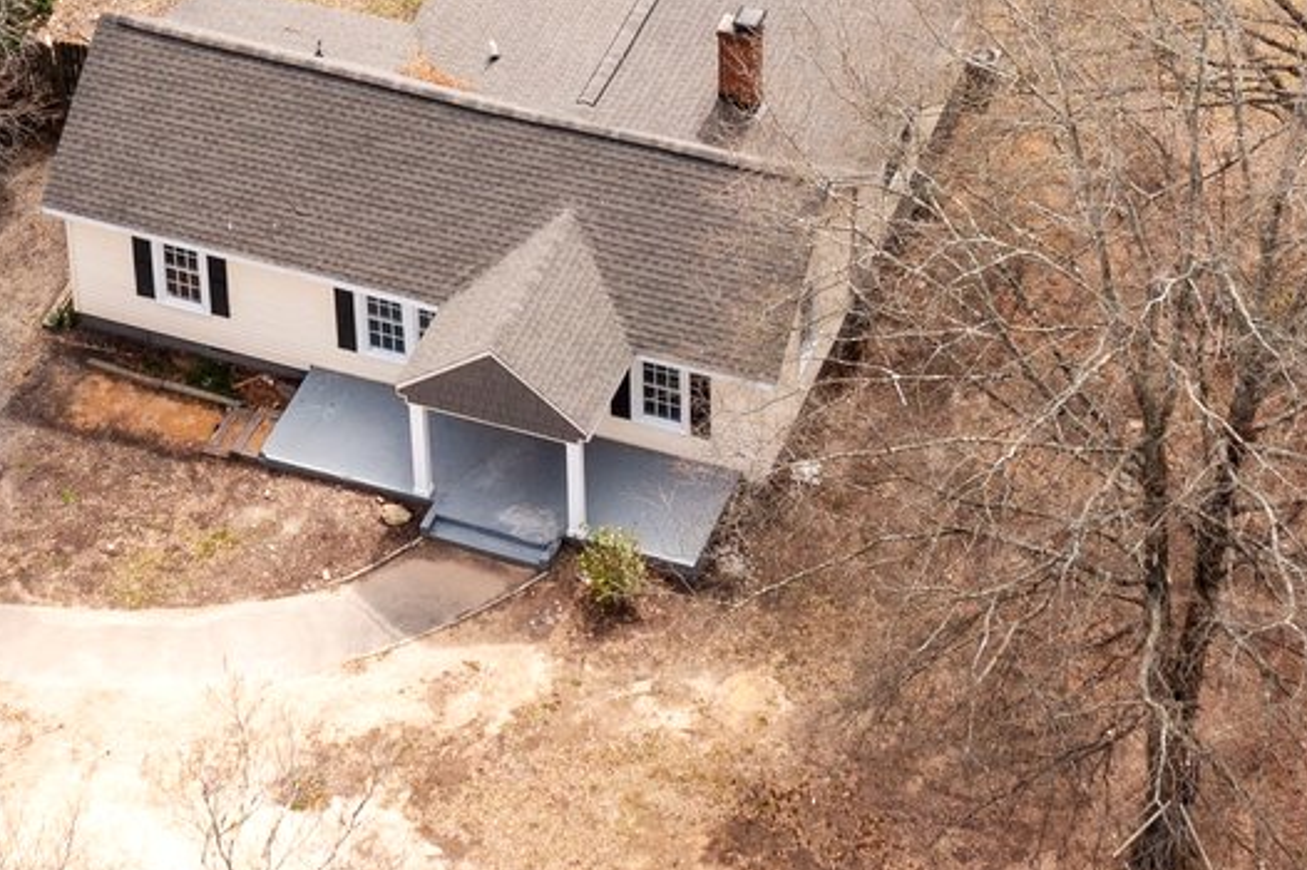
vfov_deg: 12.3
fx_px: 3955
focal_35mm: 109
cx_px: 579
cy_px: -149
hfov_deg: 18.8
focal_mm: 10.26
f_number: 5
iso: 100
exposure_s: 1/320
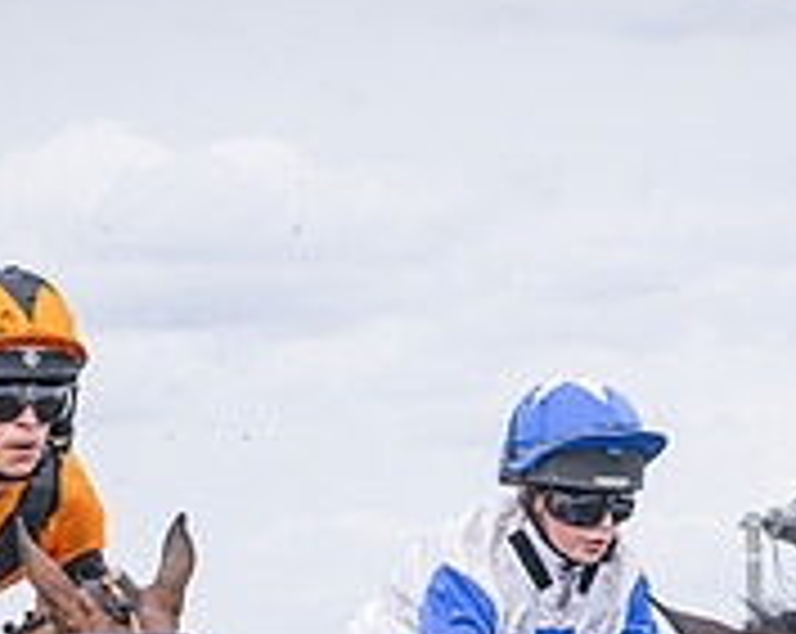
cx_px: 64
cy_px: 813
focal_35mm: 337
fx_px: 7926
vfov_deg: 4.6
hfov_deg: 5.7
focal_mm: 70
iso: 400
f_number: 5
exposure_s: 1/800
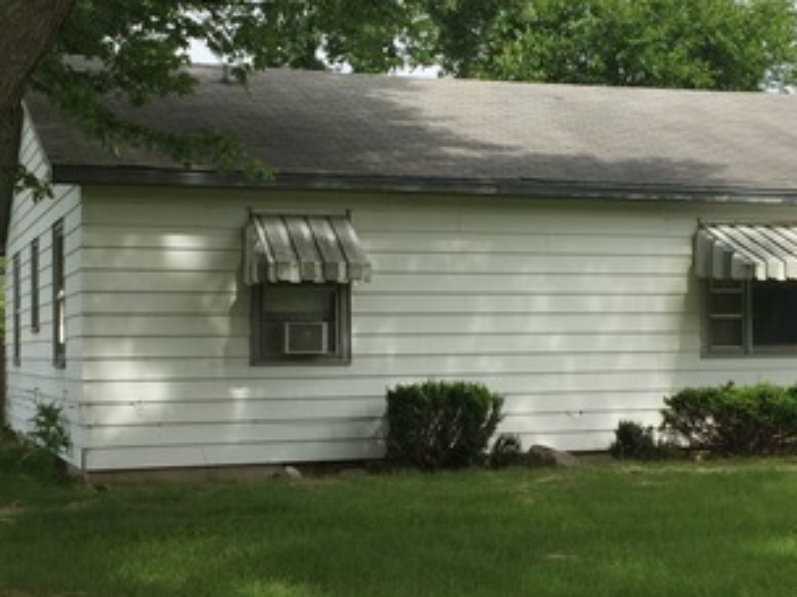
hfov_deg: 31.7
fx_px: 1404
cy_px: 335
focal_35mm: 61
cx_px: 443
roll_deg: +0.0
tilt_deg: -0.5
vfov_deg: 24.0
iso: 32
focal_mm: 4.15
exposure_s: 1/1276
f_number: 2.2
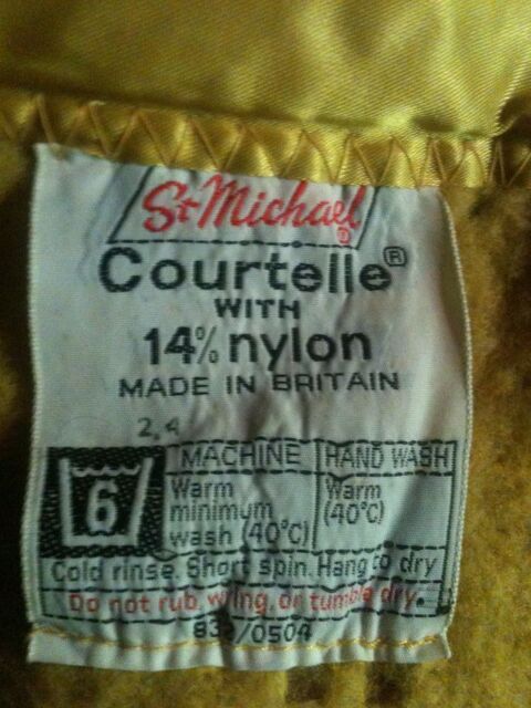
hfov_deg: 40.7
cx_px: 266
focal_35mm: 35
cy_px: 354
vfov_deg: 52.6
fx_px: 716
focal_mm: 3.85
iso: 640
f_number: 2.8
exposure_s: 1/13
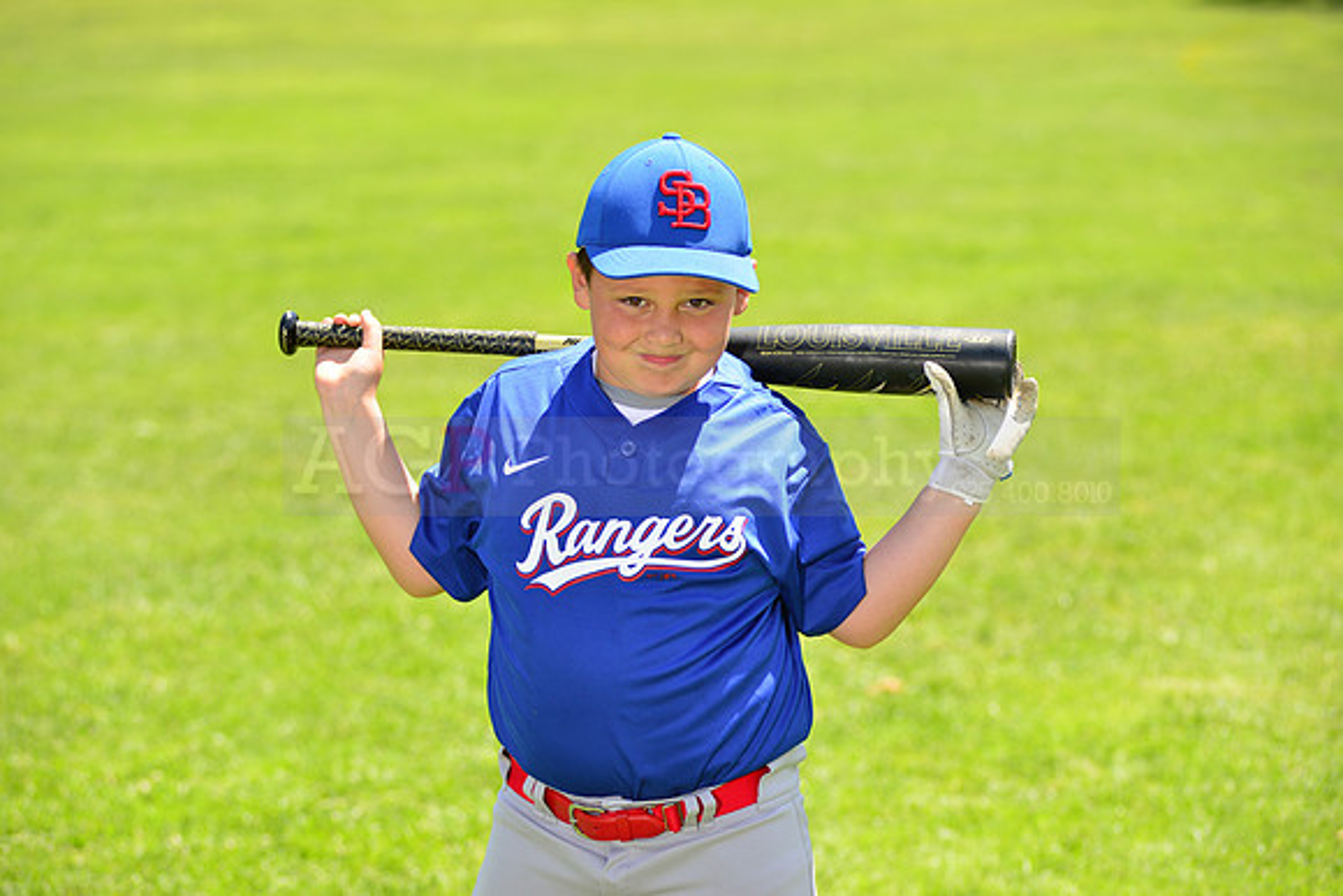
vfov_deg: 11.8
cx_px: 672
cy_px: 448
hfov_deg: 17.6
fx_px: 4328
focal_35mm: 116
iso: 100
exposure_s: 1/250
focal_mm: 116
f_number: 5
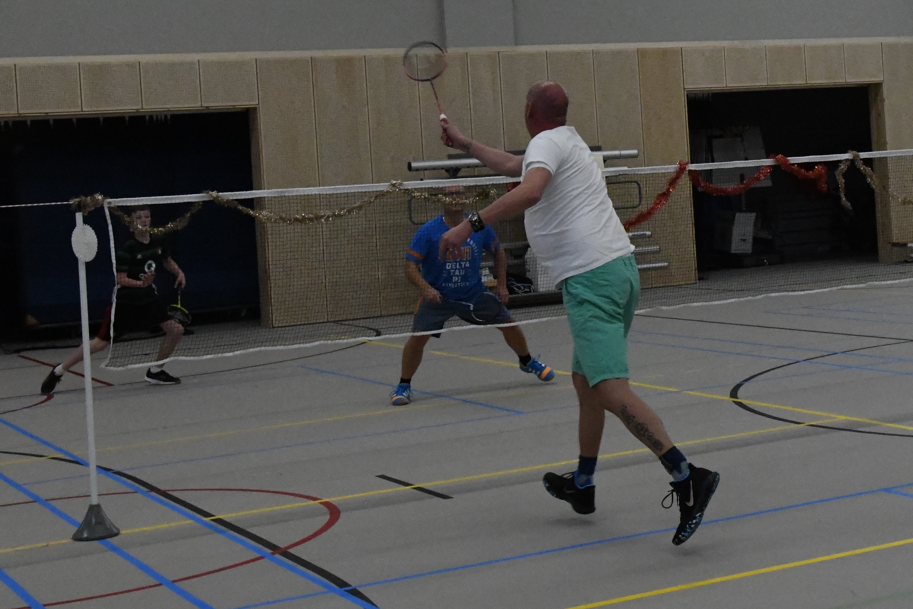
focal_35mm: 32
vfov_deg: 41.1
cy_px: 304
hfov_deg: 58.7
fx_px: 812
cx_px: 456
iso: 10000
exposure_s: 1/400
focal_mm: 32
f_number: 10
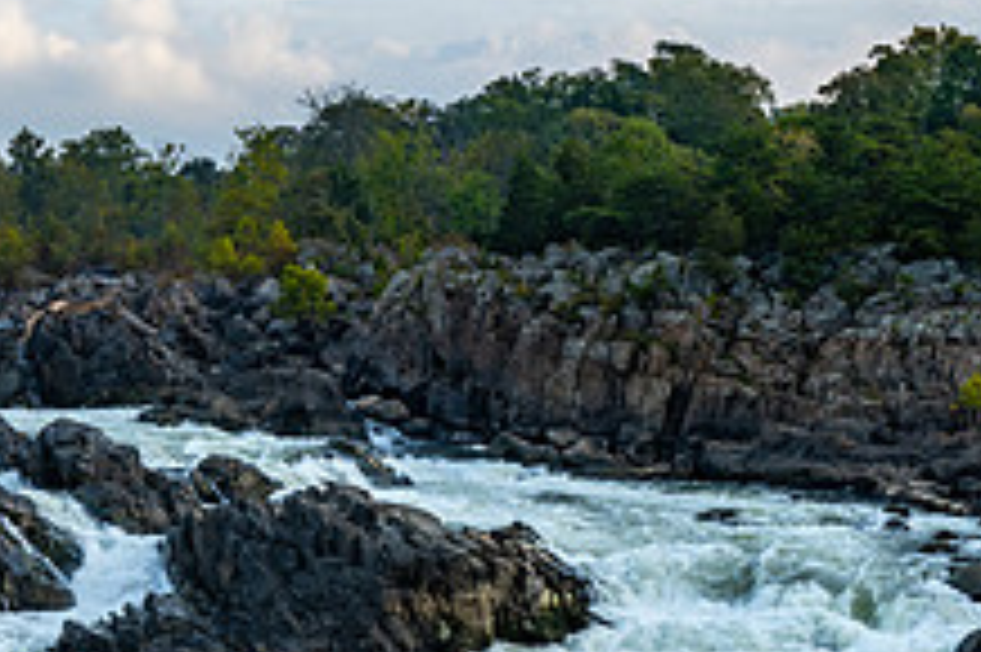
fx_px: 2832
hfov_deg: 18.9
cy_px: 366
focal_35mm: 104
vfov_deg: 13.1
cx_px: -86
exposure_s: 1/125
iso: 100
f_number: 7.1
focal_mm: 38
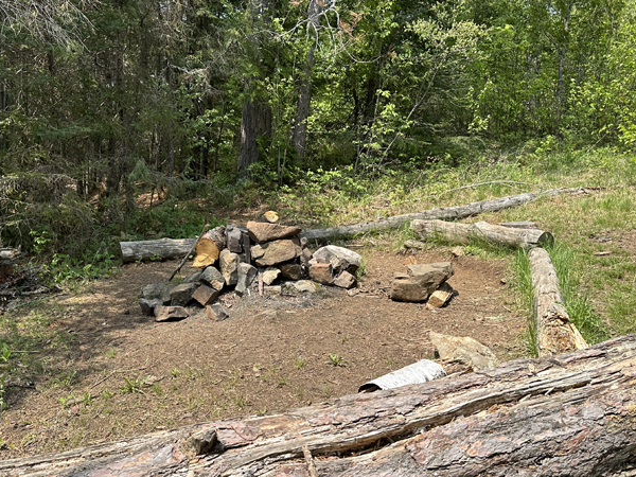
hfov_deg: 51.0
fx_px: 661
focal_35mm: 36
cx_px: 253
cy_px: 264
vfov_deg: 39.6
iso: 80
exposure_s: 1/1639
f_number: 1.78
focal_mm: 6.86
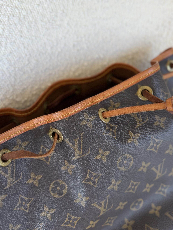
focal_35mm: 31
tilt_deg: -56.7
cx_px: 93
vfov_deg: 58.0
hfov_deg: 45.4
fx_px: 207
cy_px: 94
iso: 100
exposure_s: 1/121
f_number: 1.78
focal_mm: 6.76
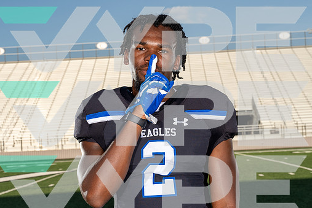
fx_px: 694
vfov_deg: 17.1
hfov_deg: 25.3
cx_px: 152
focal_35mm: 80
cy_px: 114
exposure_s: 1/250
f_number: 11
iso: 160
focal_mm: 70
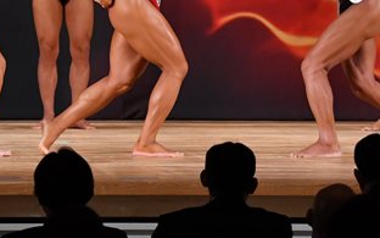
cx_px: 72
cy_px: -37
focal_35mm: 379
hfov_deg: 5.5
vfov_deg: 3.5
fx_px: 3925
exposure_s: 1/400
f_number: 5.6
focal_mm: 100
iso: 3200
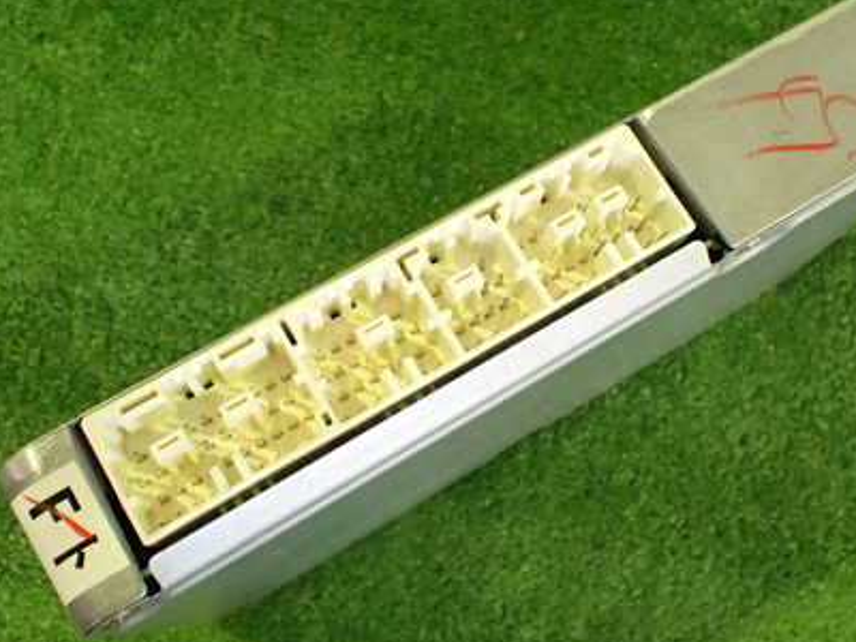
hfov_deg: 42.0
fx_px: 1113
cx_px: 494
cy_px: 300
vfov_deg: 32.2
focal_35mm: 45
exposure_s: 1/50
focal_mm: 5.4
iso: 800
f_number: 2.3
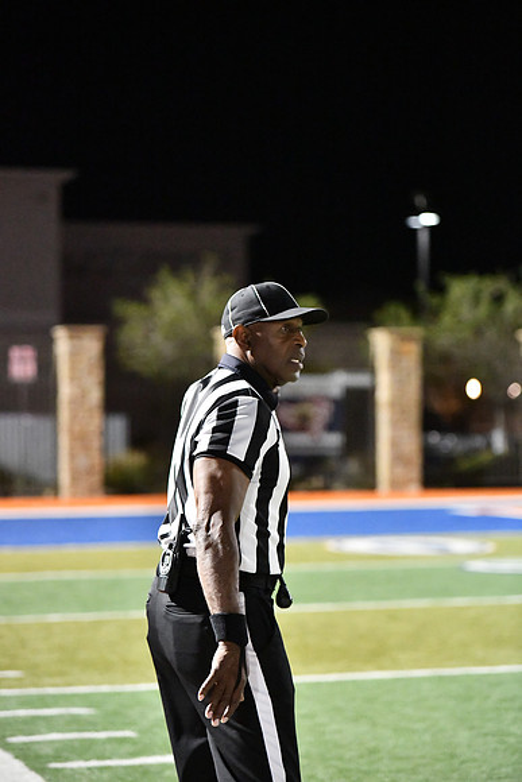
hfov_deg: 13.7
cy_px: 391
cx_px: 261
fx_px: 2174
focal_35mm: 100
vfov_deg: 20.4
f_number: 2.8
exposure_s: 1/1250
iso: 16000
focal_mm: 100
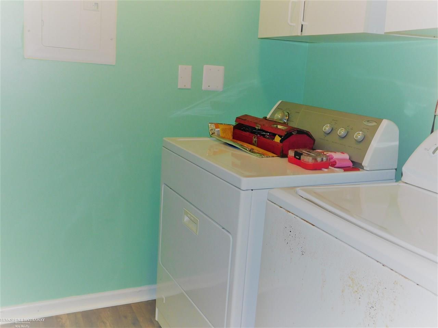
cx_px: 219
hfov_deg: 51.4
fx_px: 456
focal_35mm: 36
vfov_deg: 39.7
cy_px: 164
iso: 200
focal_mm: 6.3
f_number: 3.5
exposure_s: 1/30
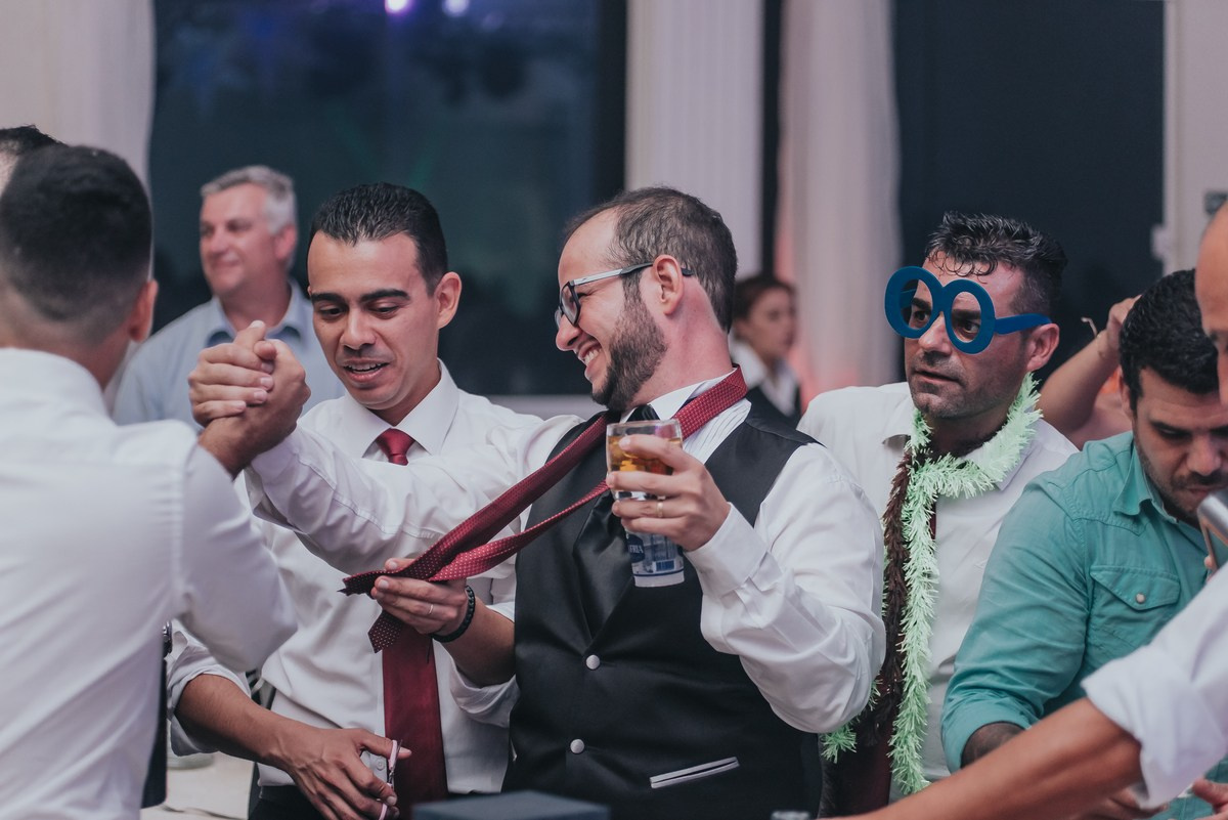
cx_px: 614
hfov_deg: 25.4
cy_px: 410
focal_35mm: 80
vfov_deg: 17.1
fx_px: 2730
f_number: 2.8
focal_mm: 80
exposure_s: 1/160
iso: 1600
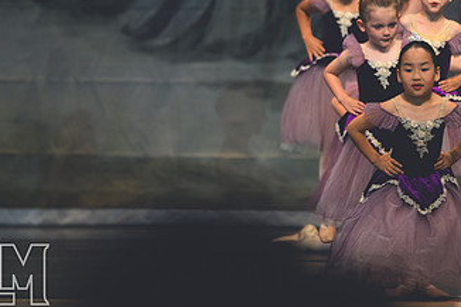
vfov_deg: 2.6
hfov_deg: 3.9
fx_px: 6822
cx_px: 307
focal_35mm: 533
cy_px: 112
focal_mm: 200
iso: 560
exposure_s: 1/500
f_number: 2.8
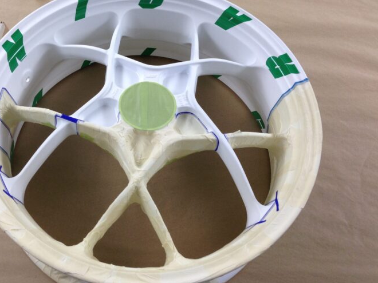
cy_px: 126
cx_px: 158
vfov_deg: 35.9
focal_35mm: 40
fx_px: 437
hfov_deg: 46.6
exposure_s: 1/60
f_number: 2.4
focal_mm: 4.13
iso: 64
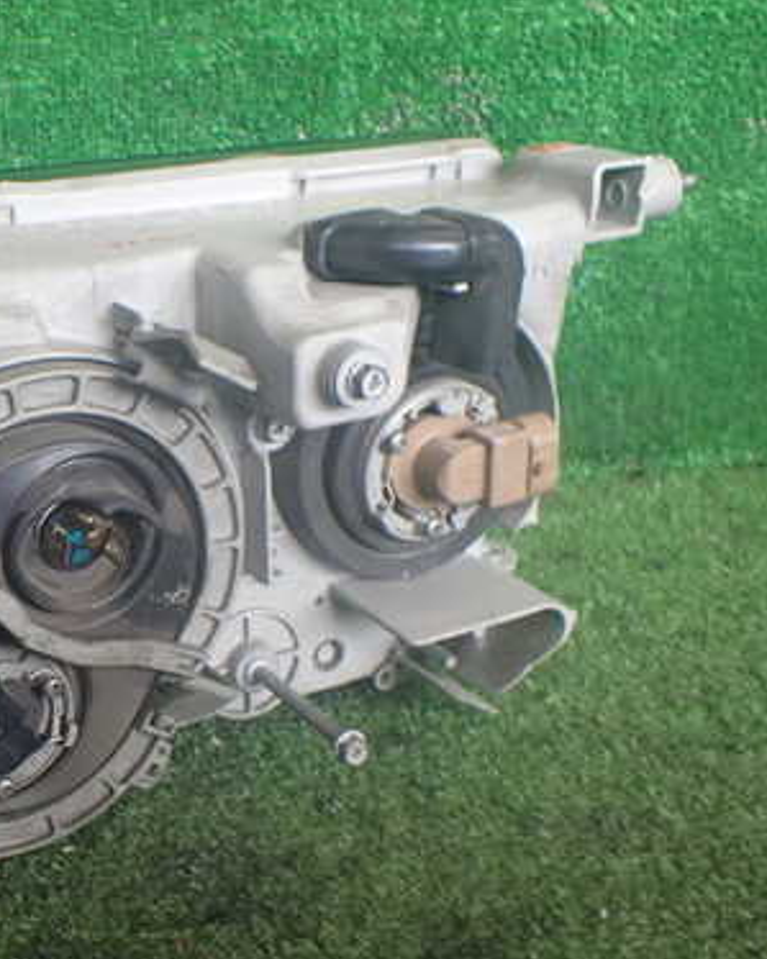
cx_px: 0
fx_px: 1334
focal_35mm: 47
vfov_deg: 39.5
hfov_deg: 29.9
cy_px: 531
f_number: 2.3
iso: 320
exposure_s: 1/125
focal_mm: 5.4
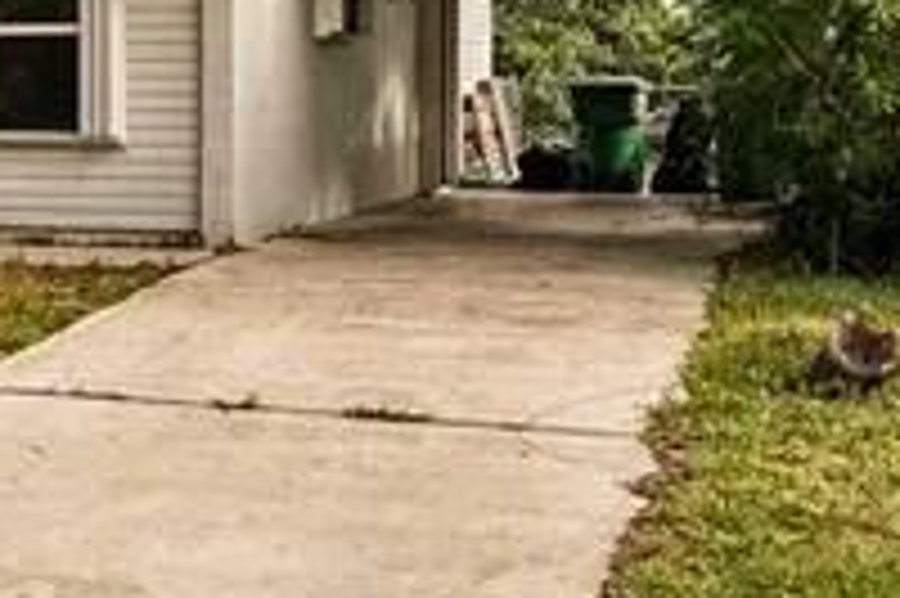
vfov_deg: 16.4
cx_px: -54
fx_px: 2048
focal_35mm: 82
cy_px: 63
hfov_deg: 23.5
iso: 400
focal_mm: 16
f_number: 8
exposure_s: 1/640
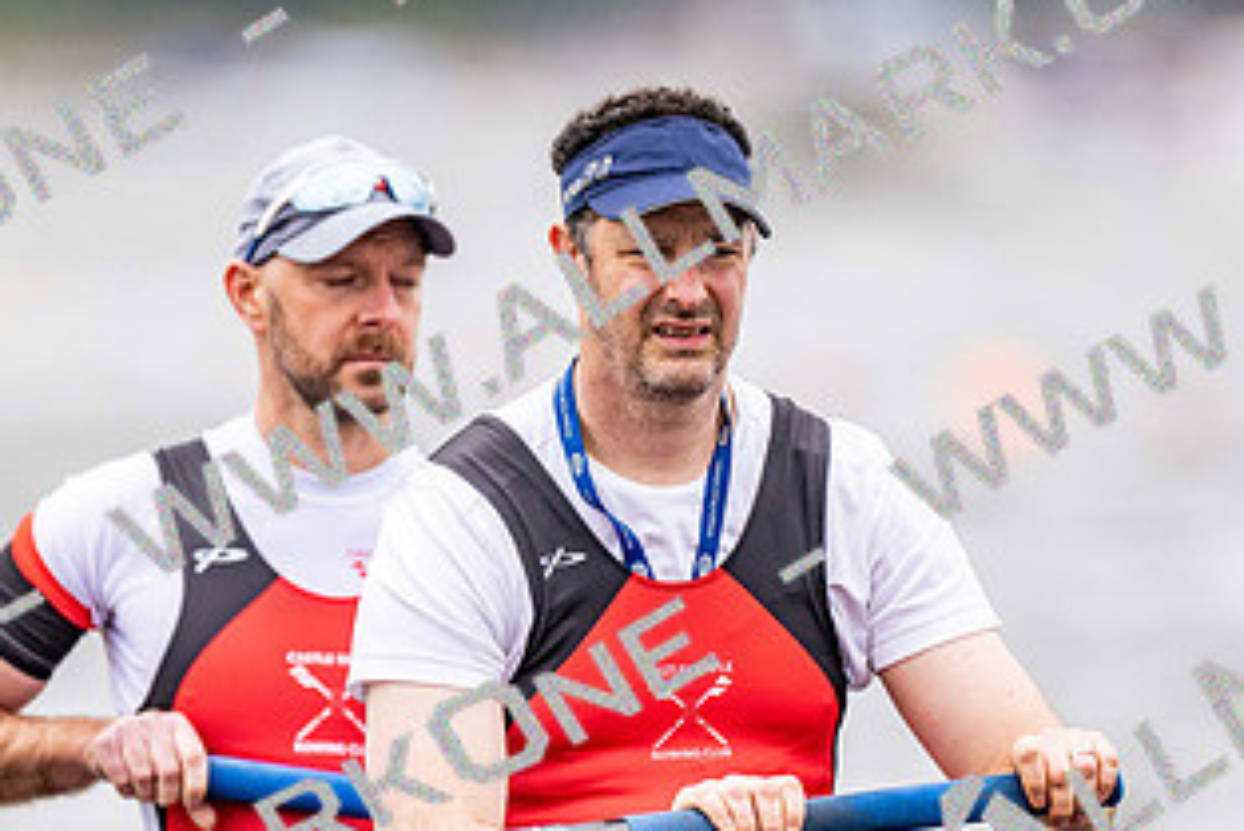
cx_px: 600
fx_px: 38476
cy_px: 586
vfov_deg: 1.2
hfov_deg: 1.9
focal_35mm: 1113
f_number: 4
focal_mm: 600
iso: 720
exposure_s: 1/2500
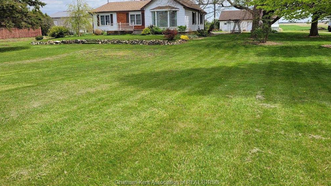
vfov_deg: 39.6
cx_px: 168
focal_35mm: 29
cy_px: 59
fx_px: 255
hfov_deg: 66.1
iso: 40
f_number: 1.8
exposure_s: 1/2082
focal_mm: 5.4
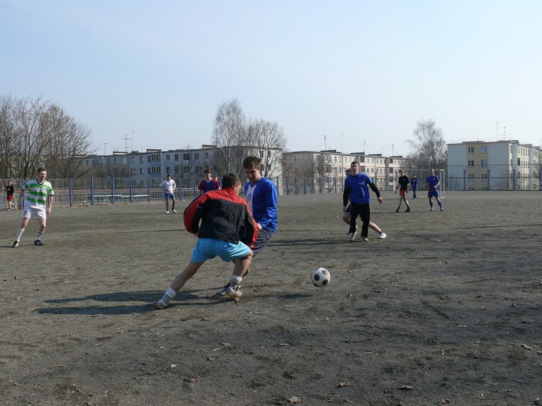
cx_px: 271
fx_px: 548
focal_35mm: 35
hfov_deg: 52.6
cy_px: 203
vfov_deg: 40.7
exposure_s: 1/400
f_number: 5.6
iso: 100
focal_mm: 7.4
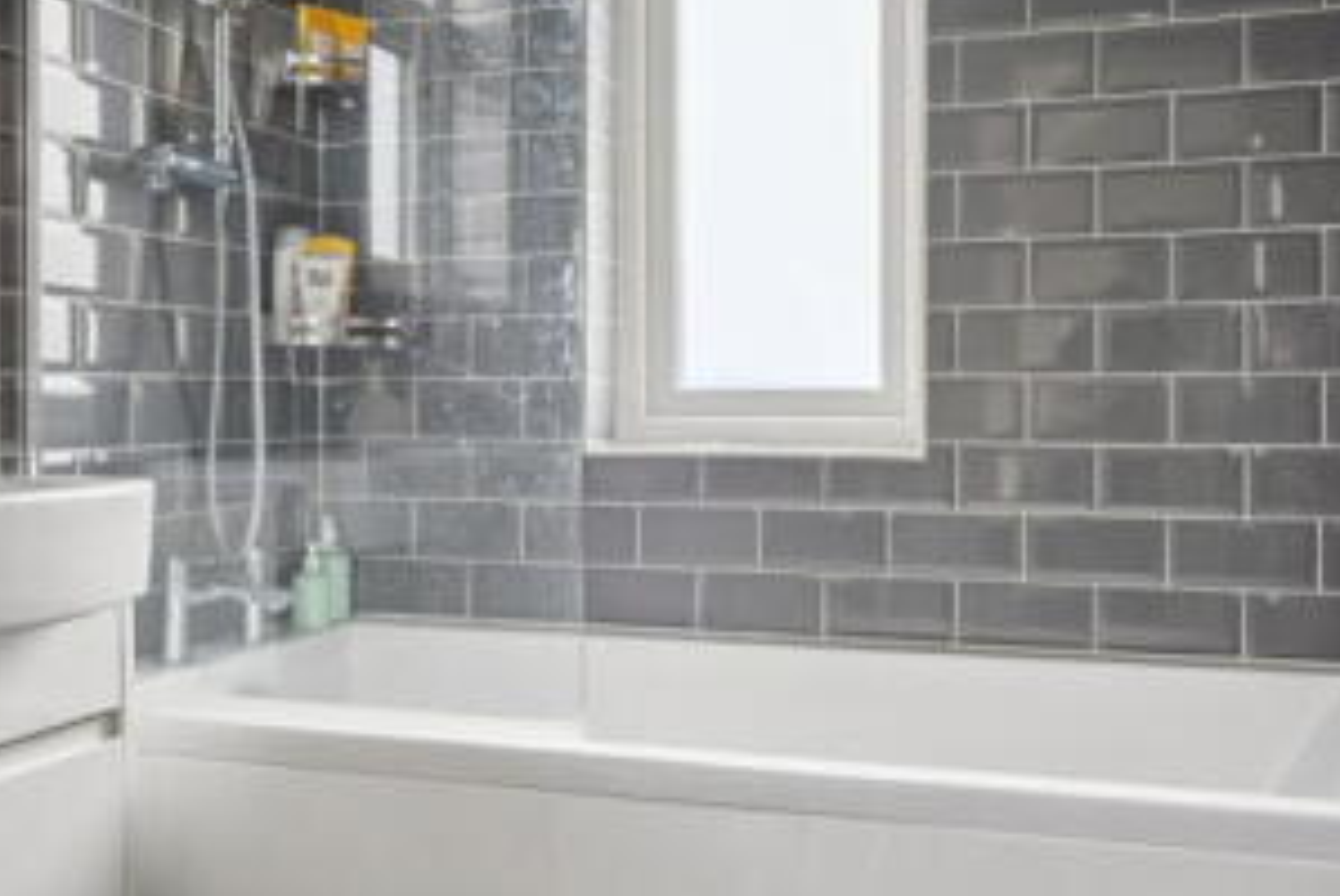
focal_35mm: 35
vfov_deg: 37.9
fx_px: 1304
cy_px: 414
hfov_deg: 54.4
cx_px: 679
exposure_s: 1/25
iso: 640
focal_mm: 16
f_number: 5.6
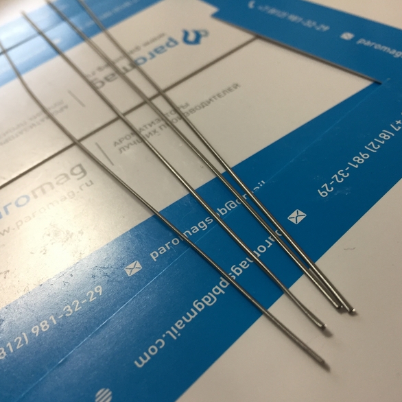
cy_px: 204
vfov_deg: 47.2
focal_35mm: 35
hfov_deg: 47.1
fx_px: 460
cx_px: 230
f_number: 2.2
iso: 80
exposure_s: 1/33
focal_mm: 4.15
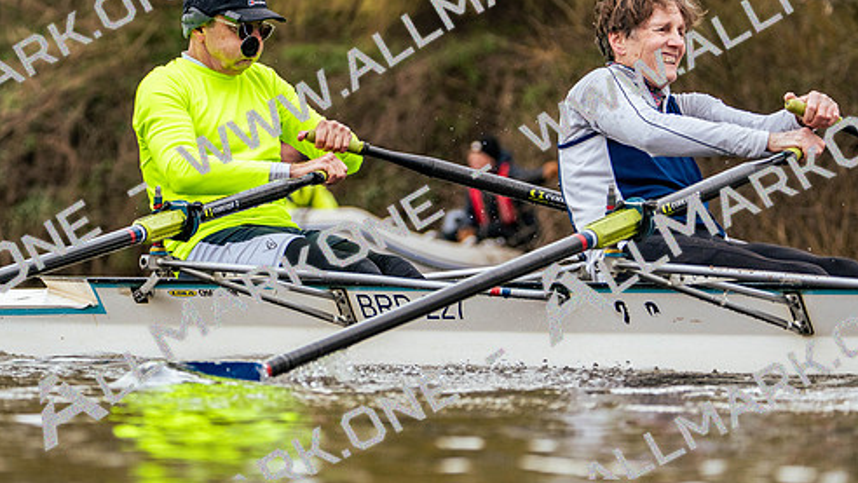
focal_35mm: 295
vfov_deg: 4.1
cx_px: 392
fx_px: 6713
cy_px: 180
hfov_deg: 7.3
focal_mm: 239
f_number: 6.3
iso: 2000
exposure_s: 1/2000
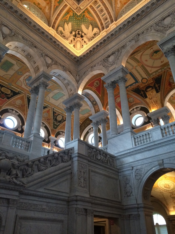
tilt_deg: +31.3
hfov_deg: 48.2
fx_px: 195
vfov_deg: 61.6
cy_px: 117
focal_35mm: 29
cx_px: 88
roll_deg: +1.3
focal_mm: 4.15
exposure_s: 1/30
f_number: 2.2
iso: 250
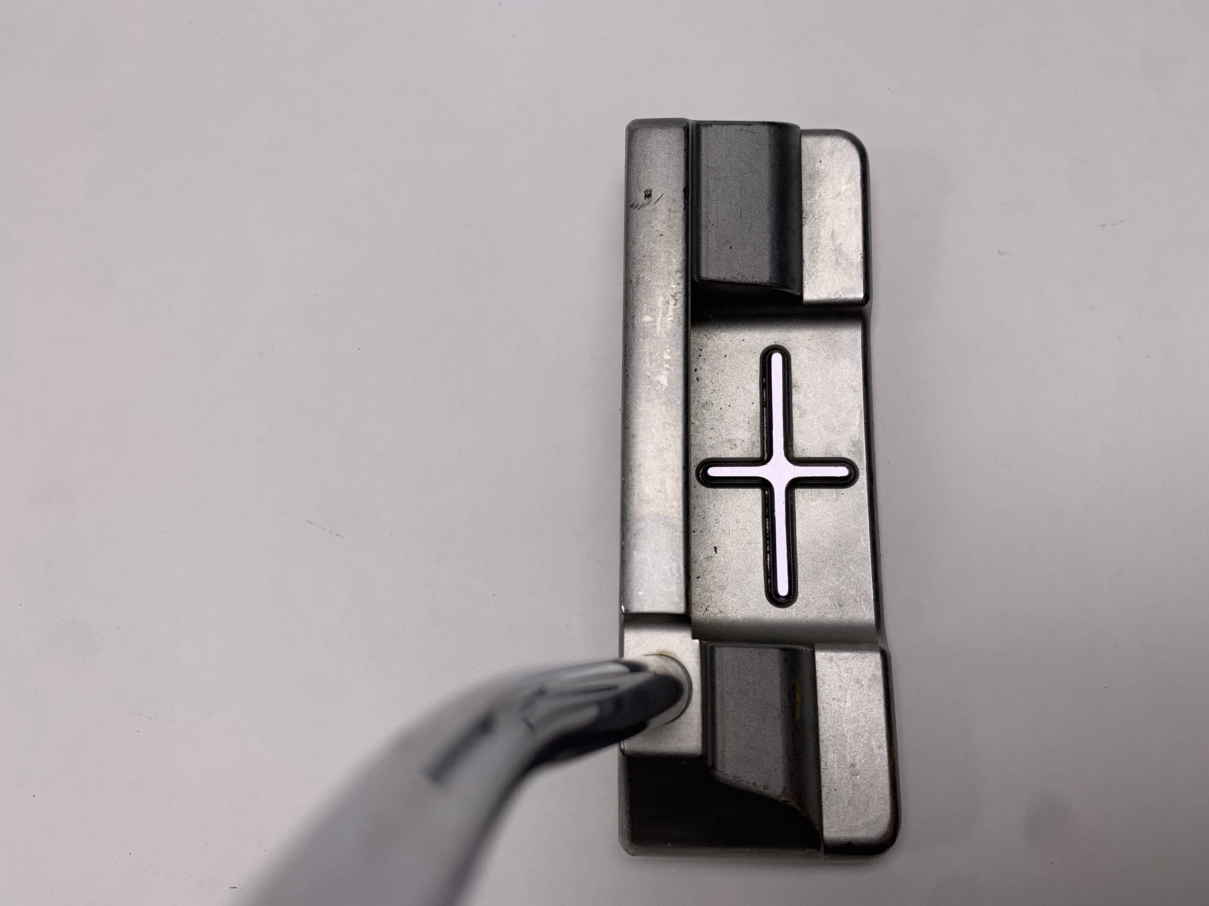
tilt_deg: -72.2
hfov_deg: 67.3
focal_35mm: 26
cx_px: 604
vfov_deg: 53.1
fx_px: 908
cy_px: 453
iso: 25
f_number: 1.8
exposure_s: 1/347
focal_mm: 4.25
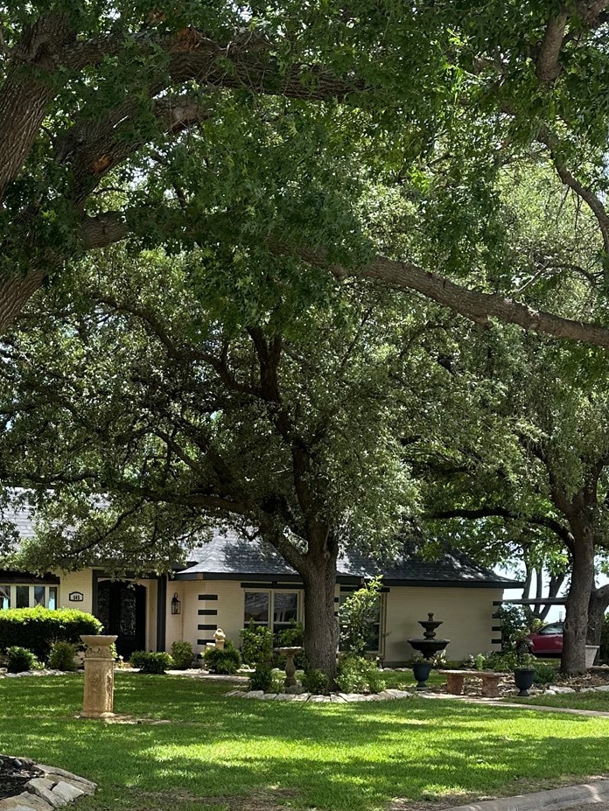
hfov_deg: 27.2
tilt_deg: -3.9
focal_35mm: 53
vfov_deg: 34.3
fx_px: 1242
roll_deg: -1.0
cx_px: 150
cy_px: 717
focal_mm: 6.86
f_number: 1.78
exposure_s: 1/1040
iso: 80
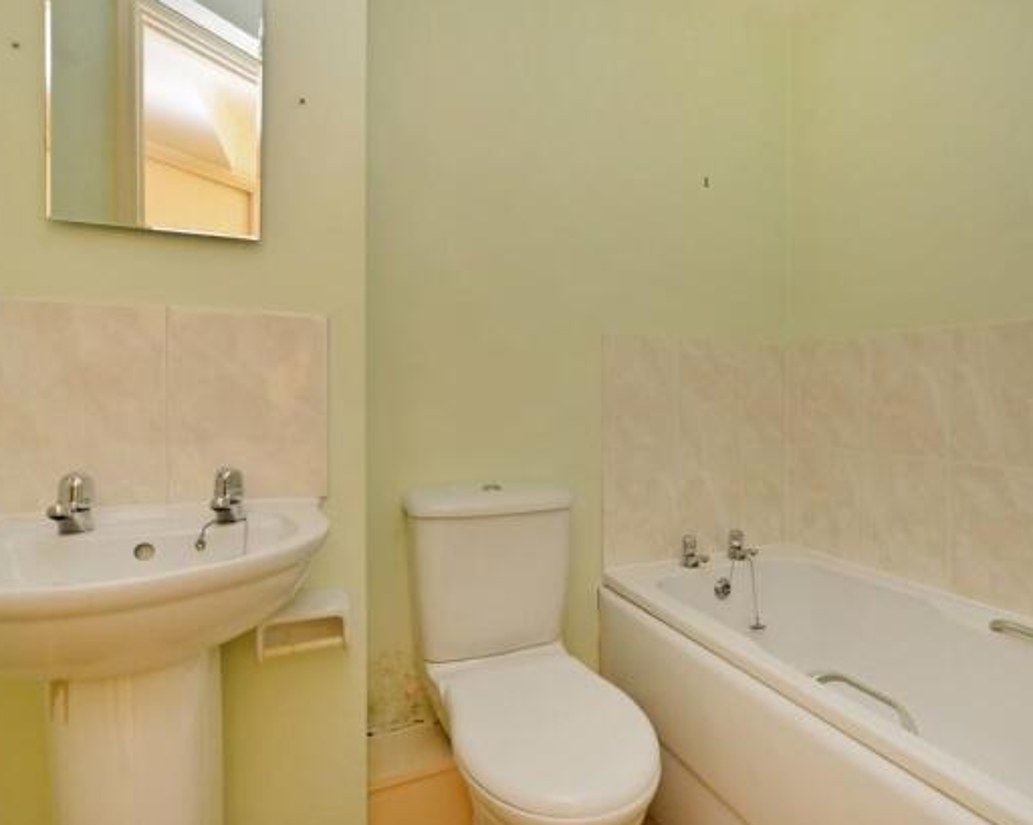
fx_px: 550
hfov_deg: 85.7
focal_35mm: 18
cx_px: 601
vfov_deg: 73.7
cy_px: 401
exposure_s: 1/1.6
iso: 320
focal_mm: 10
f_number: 9
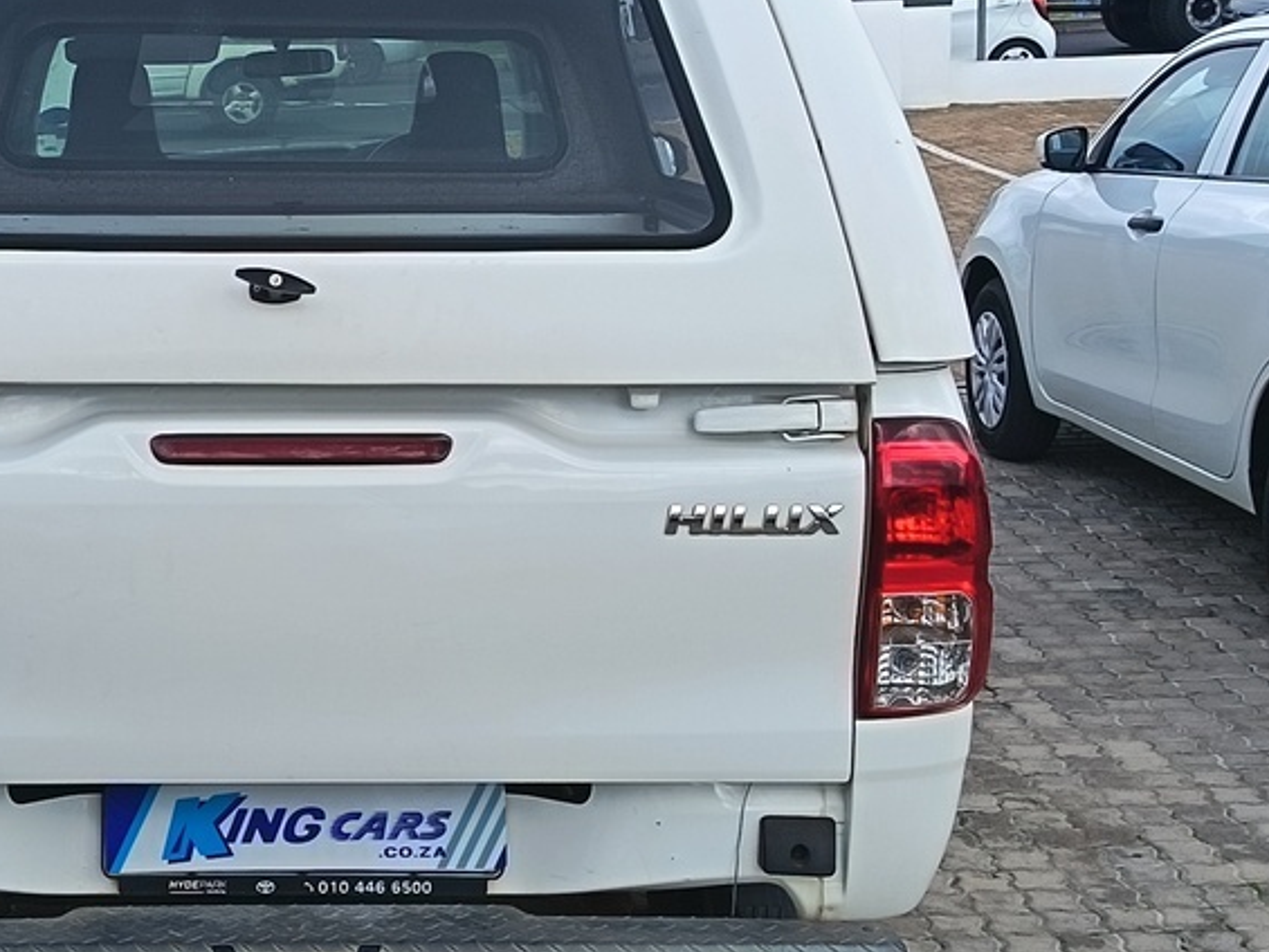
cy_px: 474
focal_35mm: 67
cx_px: 276
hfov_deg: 28.4
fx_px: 2457
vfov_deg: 21.9
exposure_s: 1/425
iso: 100
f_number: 1.75
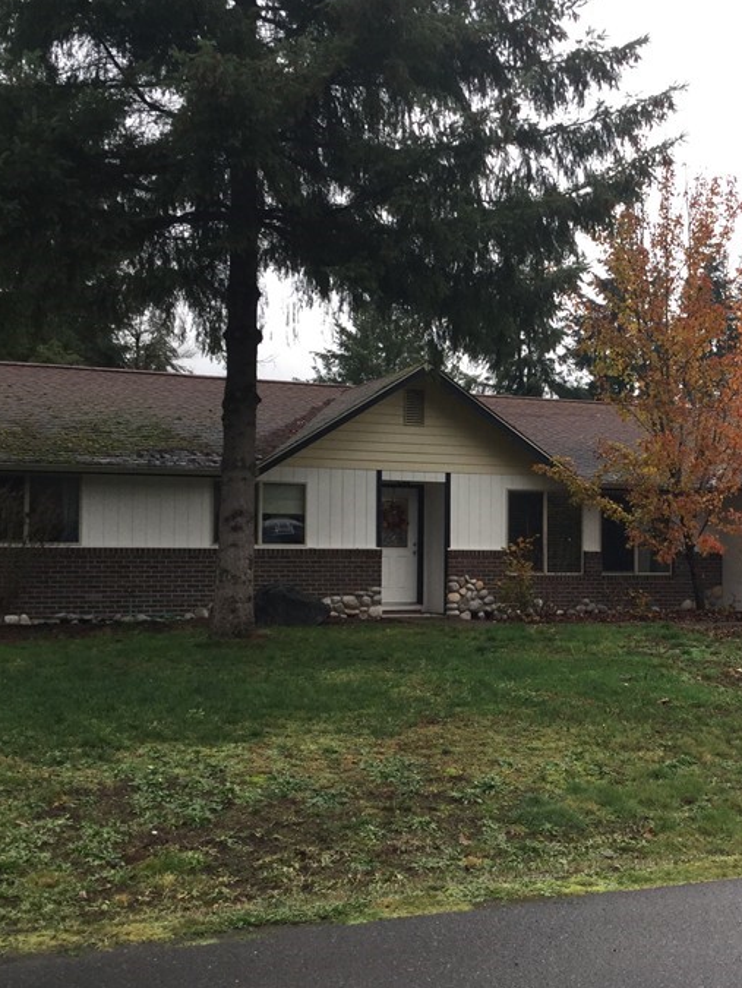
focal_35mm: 47
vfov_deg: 40.4
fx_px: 1342
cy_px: 499
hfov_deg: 30.3
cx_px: 571
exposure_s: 1/120
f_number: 2.4
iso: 32
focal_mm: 3.3
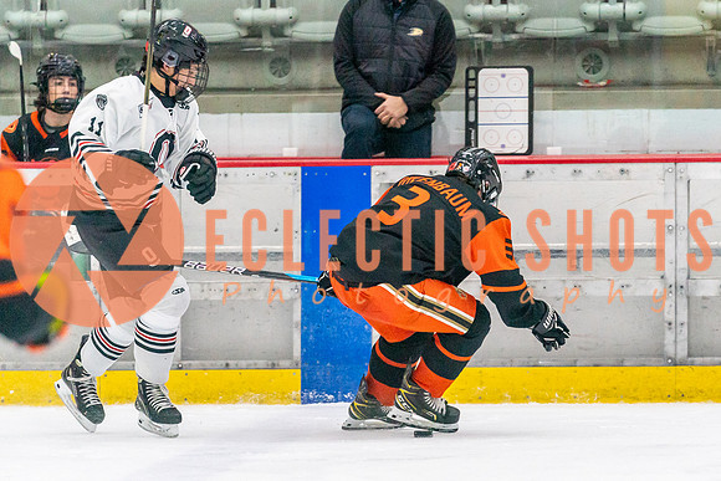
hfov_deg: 6.0
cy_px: 322
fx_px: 6921
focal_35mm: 346
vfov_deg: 4.0
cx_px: 402
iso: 3200
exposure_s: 1/1250
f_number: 2.8
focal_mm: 200
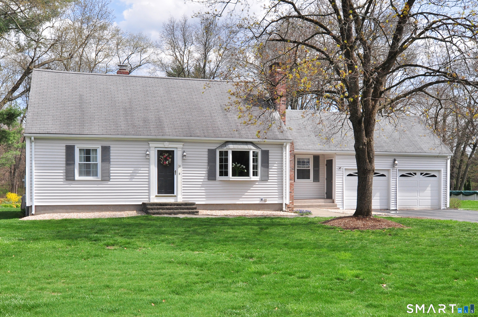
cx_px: 239
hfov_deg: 62.0
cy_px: 158
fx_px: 398
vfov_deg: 43.5
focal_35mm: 30
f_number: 9
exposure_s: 1/500
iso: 400
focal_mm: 20
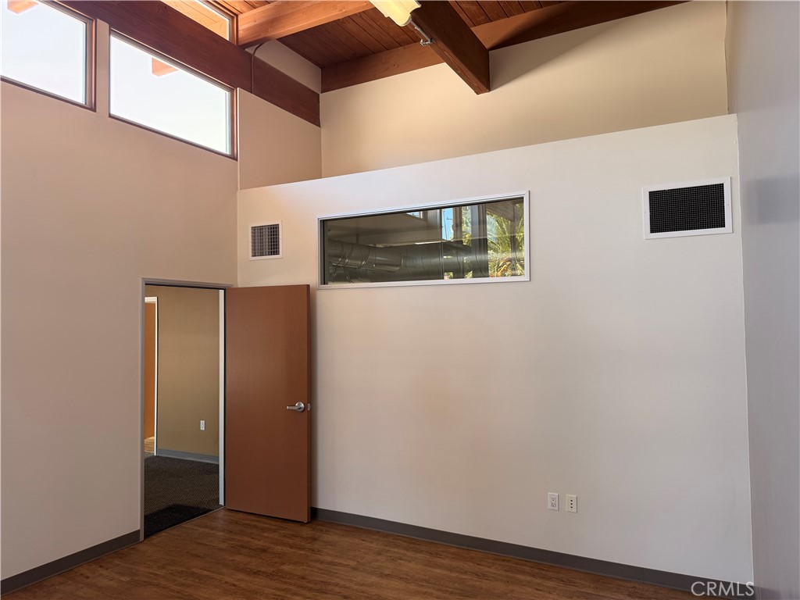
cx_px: 400
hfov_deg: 71.6
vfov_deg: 56.8
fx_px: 555
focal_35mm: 24
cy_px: 300
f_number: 1.78
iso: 64
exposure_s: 1/121
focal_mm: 6.76
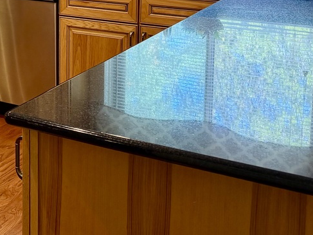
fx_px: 642
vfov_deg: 19.5
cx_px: -92
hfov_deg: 24.1
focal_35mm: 71
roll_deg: +1.8
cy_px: -44
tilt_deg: -5.0
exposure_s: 1/120
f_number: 1.78
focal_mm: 6.76
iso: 250
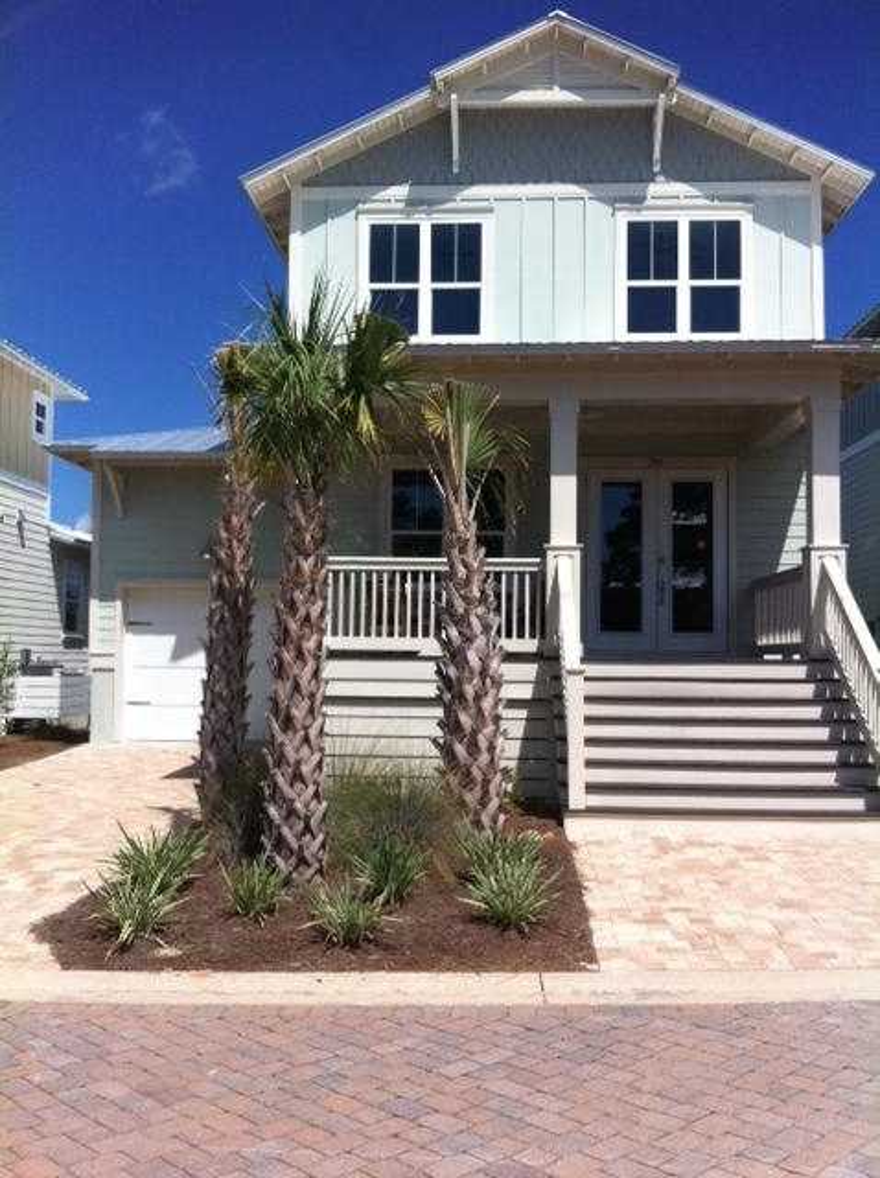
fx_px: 1190
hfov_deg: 40.6
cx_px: 440
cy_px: 589
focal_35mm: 35
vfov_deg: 52.7
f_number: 2.8
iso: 80
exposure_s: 1/2514
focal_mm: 3.85
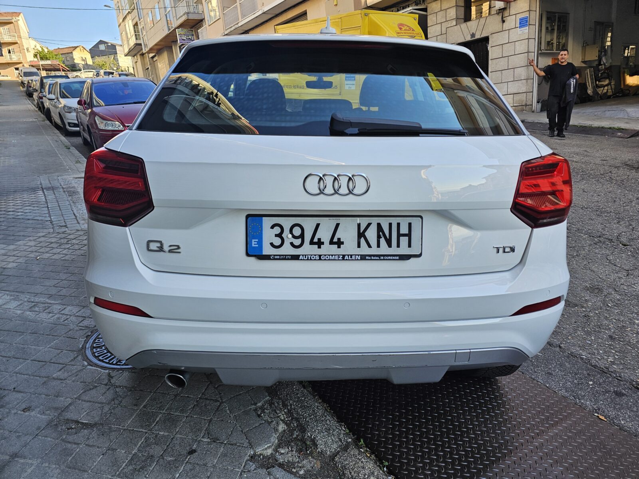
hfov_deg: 73.9
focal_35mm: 23
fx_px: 425
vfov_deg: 58.9
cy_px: 240
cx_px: 320
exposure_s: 1/180
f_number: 1.7
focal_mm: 6.3
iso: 25
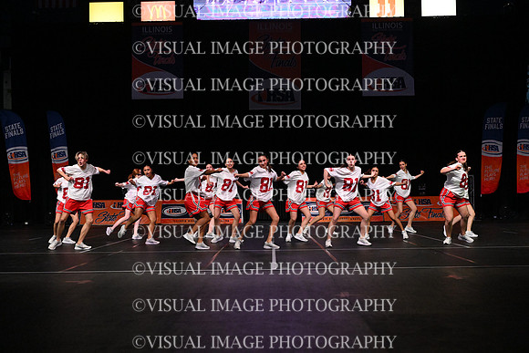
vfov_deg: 29.3
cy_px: 176
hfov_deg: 42.7
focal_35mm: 46
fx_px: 676
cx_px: 264
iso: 8000
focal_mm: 46
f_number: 4
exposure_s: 1/1000
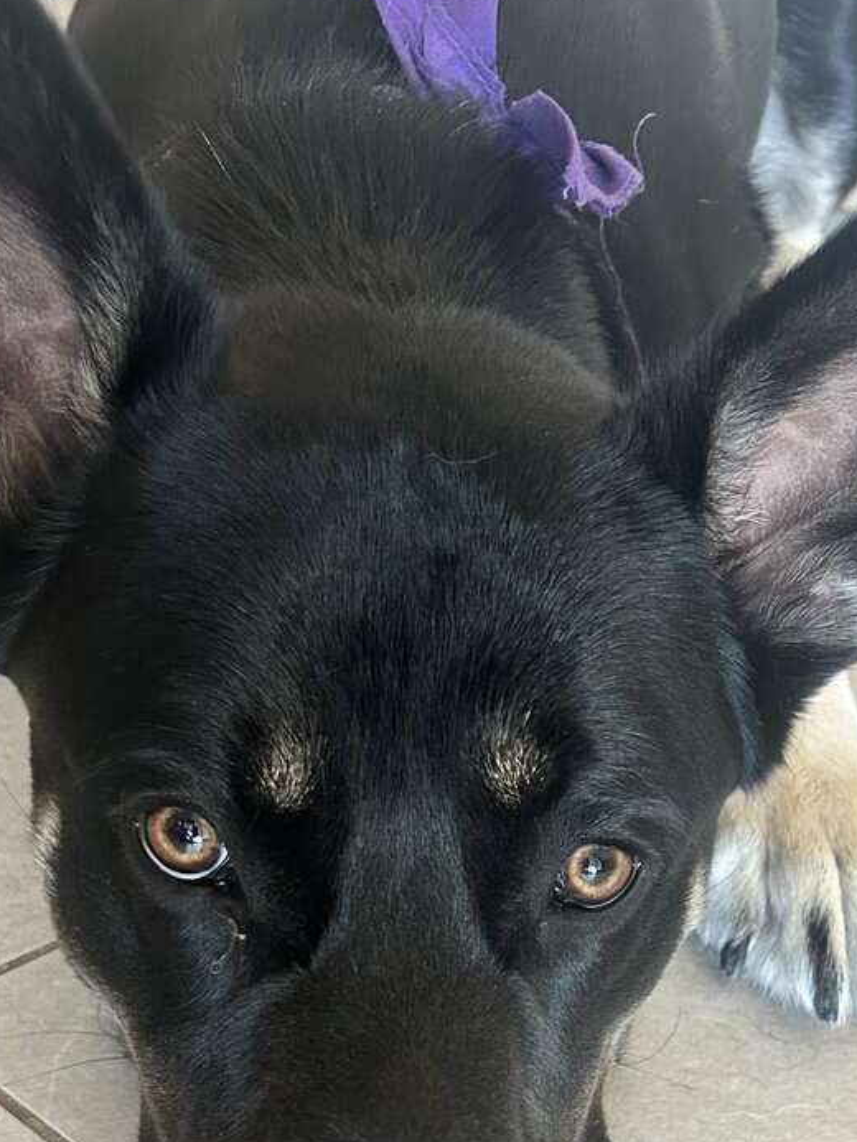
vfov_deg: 37.1
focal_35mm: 48
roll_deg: -8.4
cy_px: 1030
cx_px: 508
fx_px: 1584
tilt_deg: -39.4
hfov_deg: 30.2
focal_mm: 5.7
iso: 250
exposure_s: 1/60
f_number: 1.5
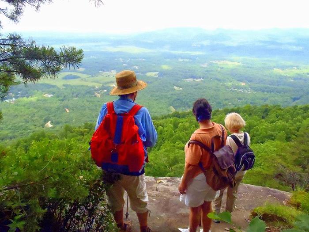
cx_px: 154
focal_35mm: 28
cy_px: 116
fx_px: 250
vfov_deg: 49.7
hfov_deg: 63.4
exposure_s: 1/125
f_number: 10
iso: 800
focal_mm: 5
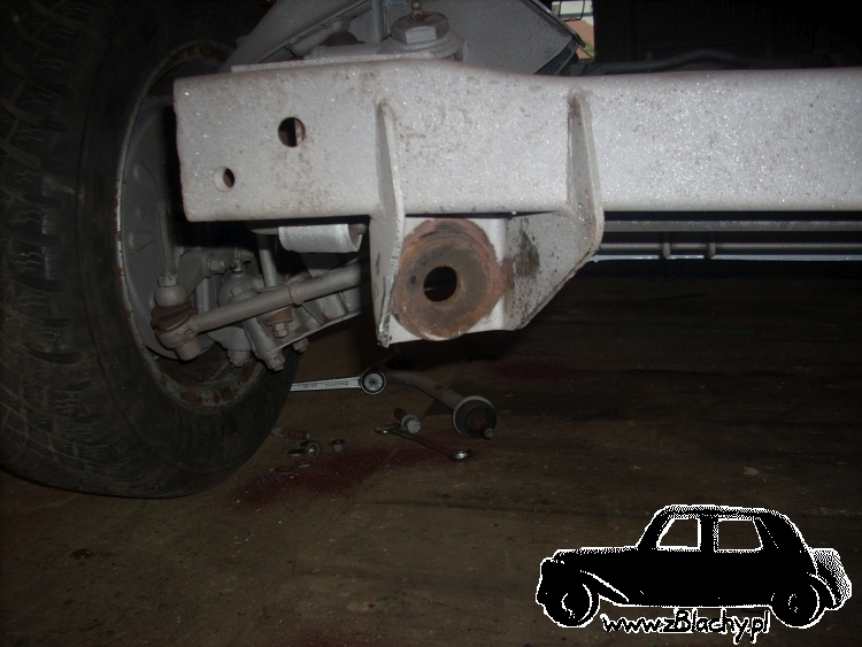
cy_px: 324
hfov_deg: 50.1
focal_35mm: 37
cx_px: 431
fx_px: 922
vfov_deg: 38.7
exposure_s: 1/60
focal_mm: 6.2
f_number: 2.8
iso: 64
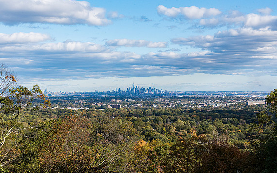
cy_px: 92
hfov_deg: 31.1
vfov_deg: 19.7
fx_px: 498
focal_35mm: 66
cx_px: 137
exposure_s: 1/800
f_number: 11
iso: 800
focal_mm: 62
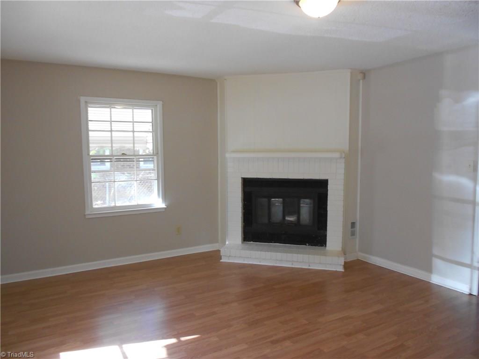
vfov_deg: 53.1
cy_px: 180
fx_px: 360
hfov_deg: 67.3
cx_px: 240
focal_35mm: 26
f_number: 3.2
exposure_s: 1/30
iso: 160
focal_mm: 4.6
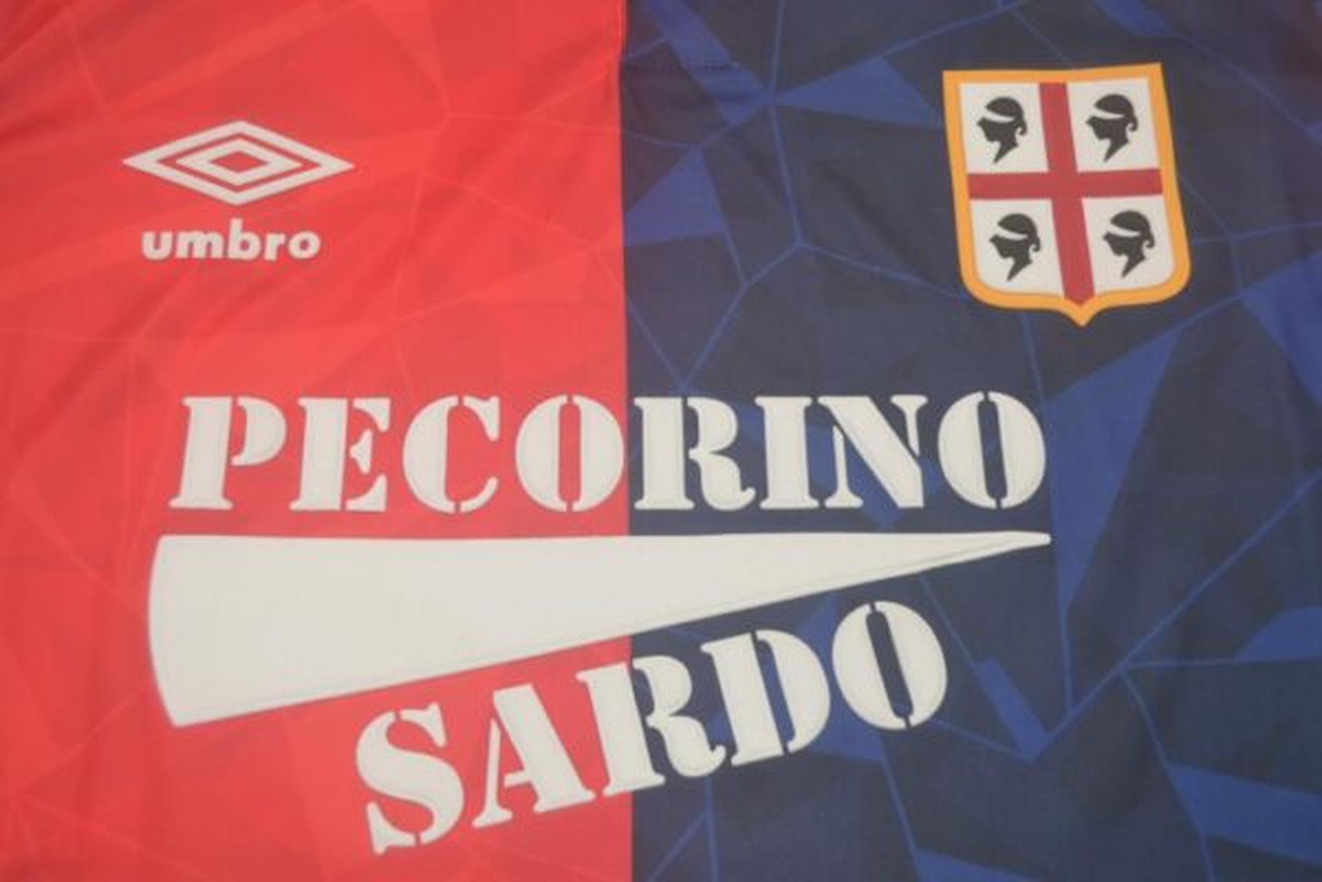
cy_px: 441
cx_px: 661
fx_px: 1597
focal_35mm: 44
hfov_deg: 45.0
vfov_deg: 30.8
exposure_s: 1/60
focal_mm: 29
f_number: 4.5
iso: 200
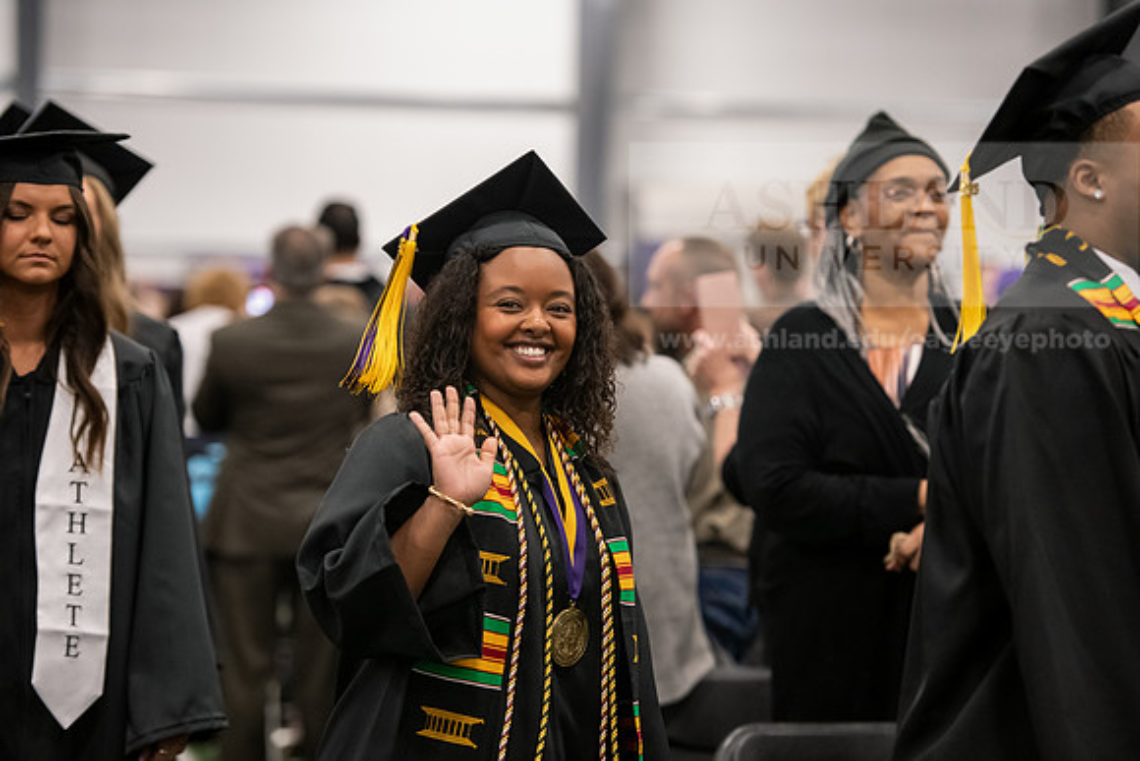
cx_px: 570
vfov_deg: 10.6
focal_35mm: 130
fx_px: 4117
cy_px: 380
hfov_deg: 15.8
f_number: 3.2
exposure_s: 1/200
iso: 3200
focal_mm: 130
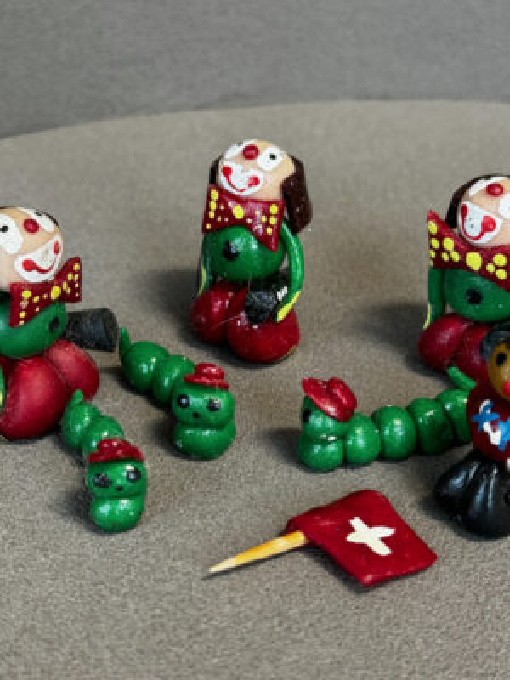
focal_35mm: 48
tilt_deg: -33.0
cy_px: 340
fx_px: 943
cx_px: 255
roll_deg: -4.0
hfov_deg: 30.3
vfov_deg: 39.7
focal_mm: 6.76
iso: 80
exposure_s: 1/150
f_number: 1.78
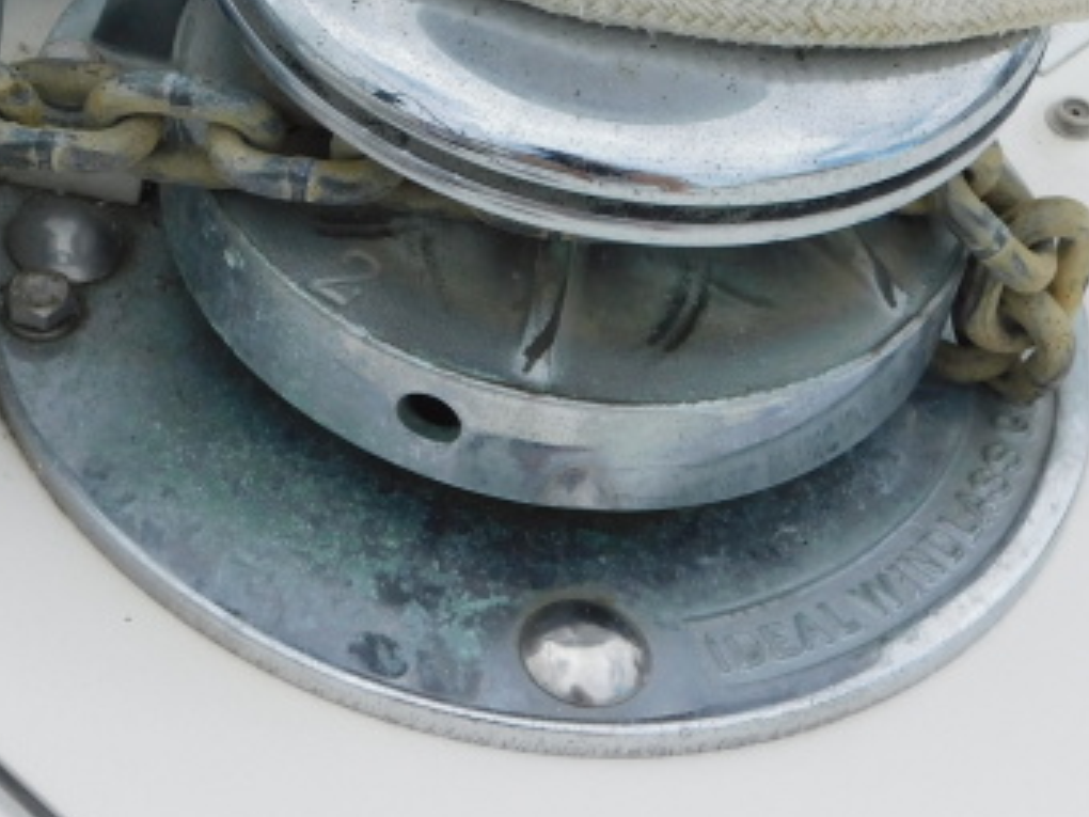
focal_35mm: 106
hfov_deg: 18.5
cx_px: 307
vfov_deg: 13.8
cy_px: 3
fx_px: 3335
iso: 125
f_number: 3.7
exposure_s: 1/800
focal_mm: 8
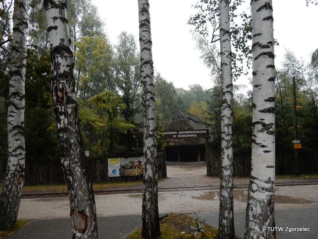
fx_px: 230
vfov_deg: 54.9
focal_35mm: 25
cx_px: 159
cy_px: 120
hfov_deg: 69.4
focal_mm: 4.5
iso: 400
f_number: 3.7
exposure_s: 1/160
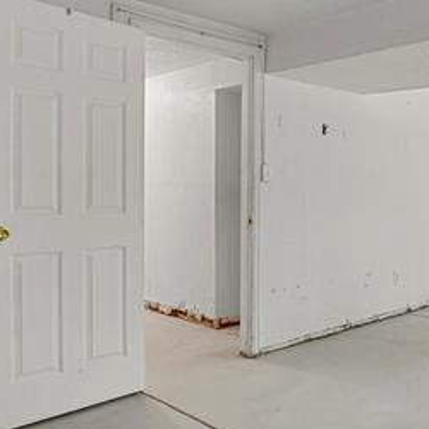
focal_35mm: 37
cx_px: 407
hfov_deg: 40.6
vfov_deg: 44.9
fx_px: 519
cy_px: 201
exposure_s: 1/15
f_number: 8
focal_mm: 17
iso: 12800
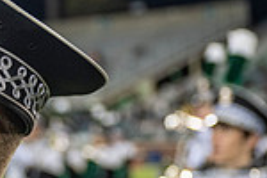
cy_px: 83
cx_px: -137
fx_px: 1201
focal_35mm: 162
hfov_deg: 12.1
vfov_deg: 8.5
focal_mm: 42
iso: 1250
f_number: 3.2
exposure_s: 1/500
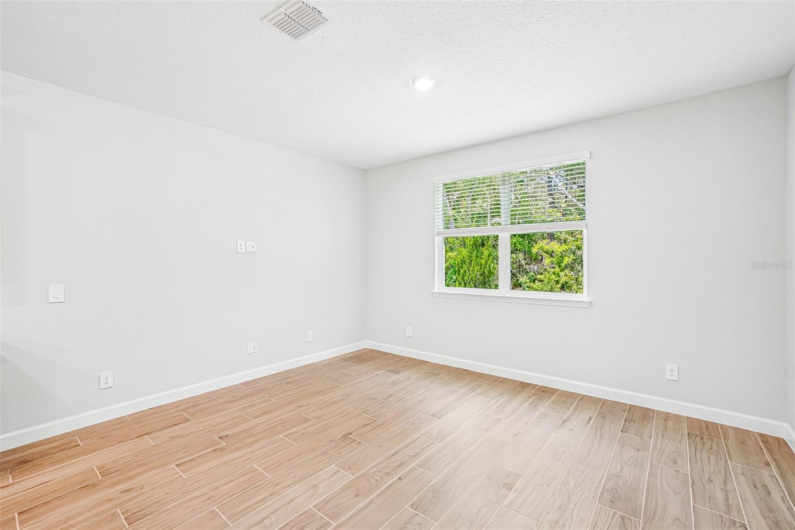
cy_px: 265
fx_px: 331
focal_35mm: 15
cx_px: 398
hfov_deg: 100.4
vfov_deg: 77.3
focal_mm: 10
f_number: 8
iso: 500
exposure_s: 1/30
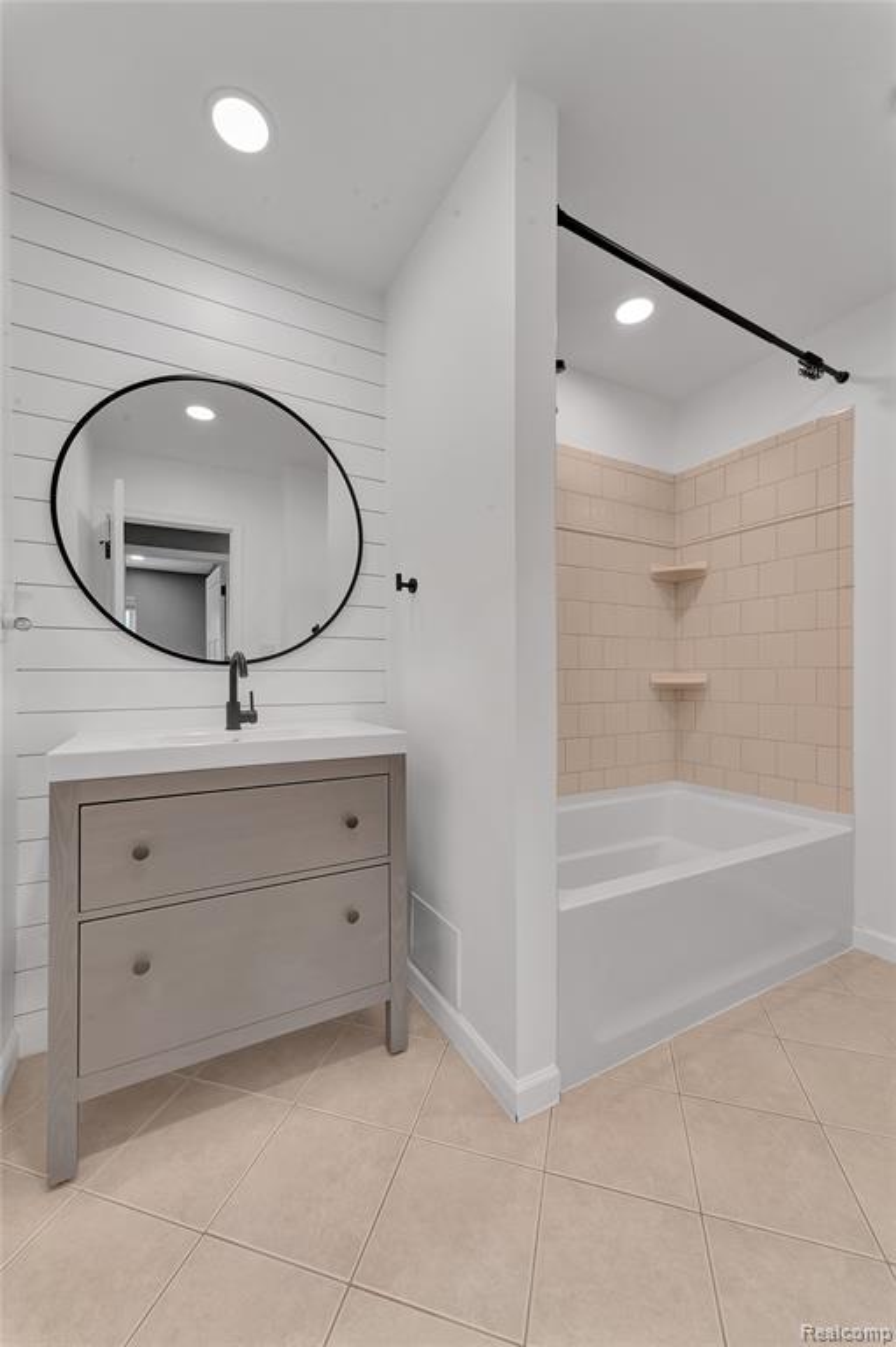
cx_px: 448
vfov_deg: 104.3
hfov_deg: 81.1
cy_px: 674
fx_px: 523
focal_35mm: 14
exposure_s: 1/15
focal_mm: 14
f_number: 9
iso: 250
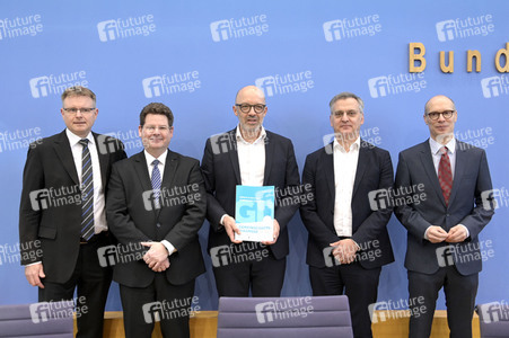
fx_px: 509
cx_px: 254
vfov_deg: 36.8
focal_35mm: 36
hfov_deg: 53.2
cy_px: 169
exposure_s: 1/400
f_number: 5
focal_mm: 36
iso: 3200
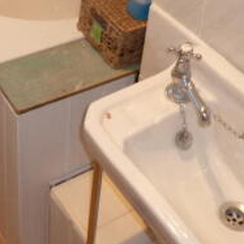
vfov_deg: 23.3
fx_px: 550
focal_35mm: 69
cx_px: 54
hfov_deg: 24.7
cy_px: -32
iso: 160
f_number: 3.3
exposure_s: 1/30
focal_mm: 4.1
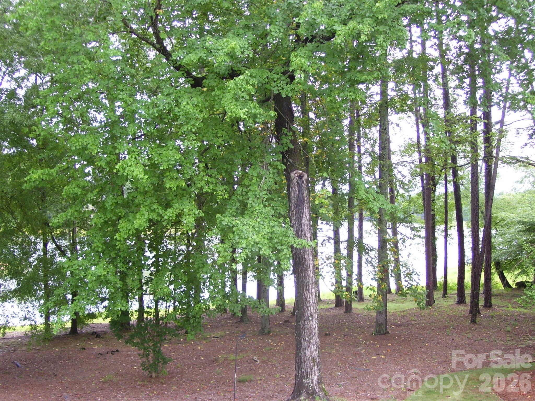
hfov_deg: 42.1
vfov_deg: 32.2
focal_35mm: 45
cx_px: 268
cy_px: 200
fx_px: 695
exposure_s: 1/90
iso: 80
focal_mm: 7.6
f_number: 3
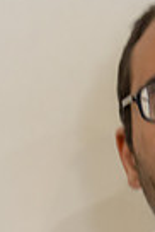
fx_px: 3839
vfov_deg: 3.4
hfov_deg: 2.3
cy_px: 304
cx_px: 233
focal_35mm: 596
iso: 5000
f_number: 4
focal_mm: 180
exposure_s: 1/80
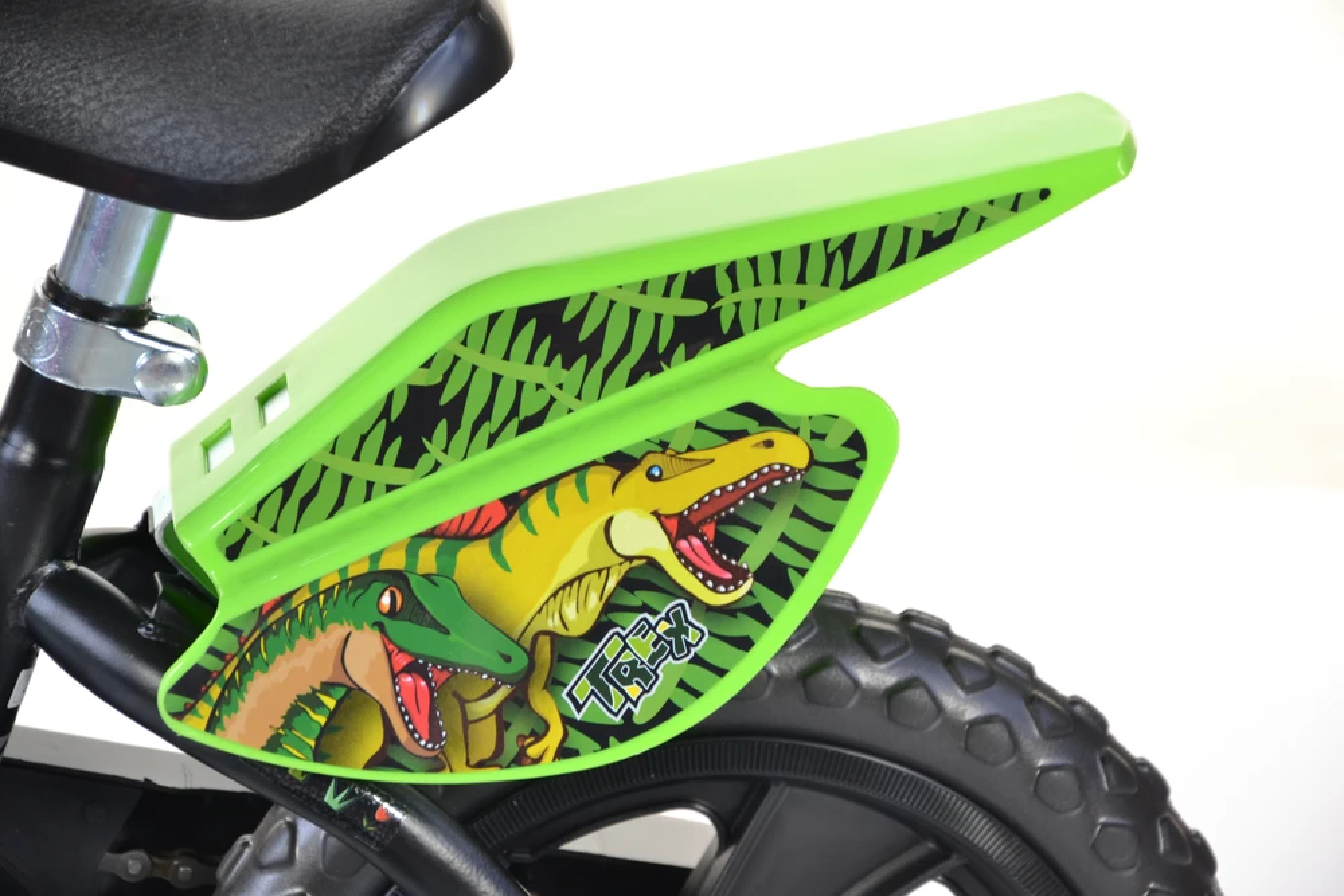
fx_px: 5880
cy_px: 448
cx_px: 672
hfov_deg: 13.0
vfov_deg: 8.7
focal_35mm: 158
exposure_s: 1/50
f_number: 6.3
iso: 400
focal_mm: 105
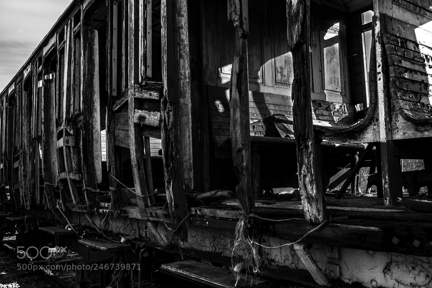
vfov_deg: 38.9
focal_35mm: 34
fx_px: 408
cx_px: 216
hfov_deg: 55.8
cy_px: 144
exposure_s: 1/160
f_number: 5.6
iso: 200
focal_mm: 34
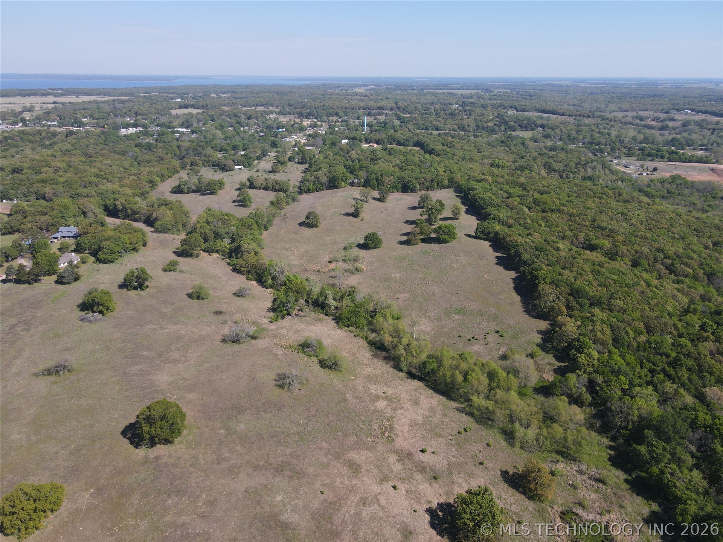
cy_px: 271
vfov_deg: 56.8
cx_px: 362
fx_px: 501
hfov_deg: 71.6
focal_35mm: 24
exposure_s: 1/640
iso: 110
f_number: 2.8
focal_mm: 4.5
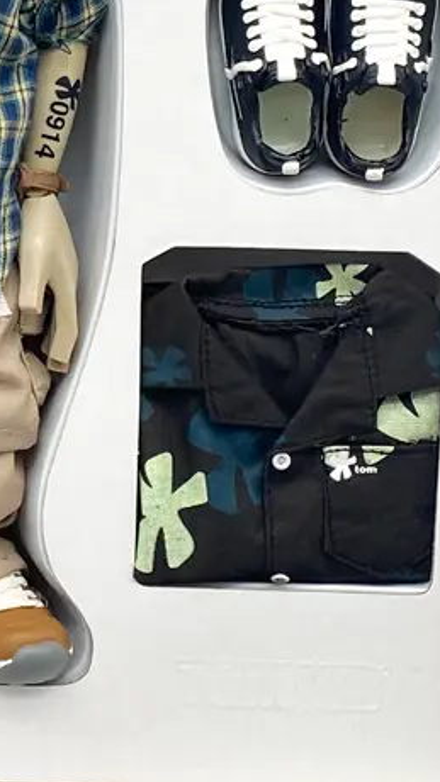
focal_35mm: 123
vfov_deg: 17.3
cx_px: -364
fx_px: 2554
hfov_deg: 9.4
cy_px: 188
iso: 32
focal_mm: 4.25
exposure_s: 1/120
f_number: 1.8
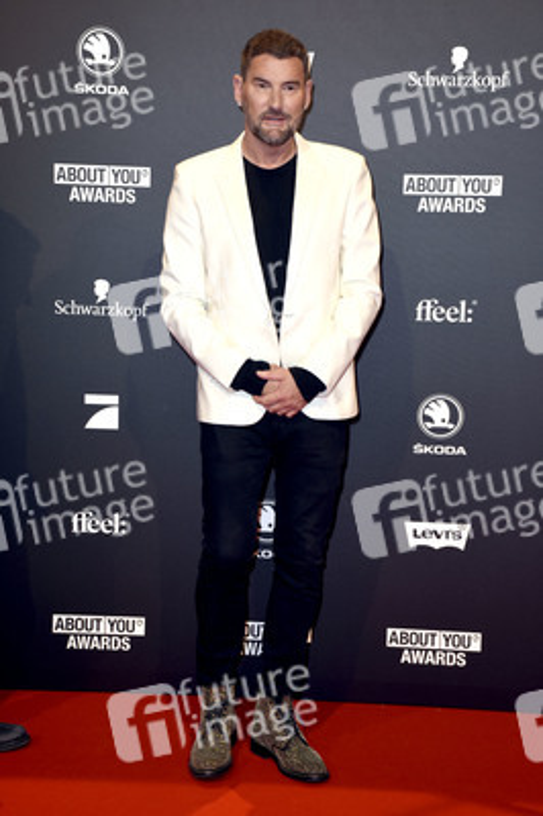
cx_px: 272
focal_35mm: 68
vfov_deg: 29.9
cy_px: 408
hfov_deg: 20.1
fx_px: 1530
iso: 640
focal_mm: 45
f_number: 6.3
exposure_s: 1/100
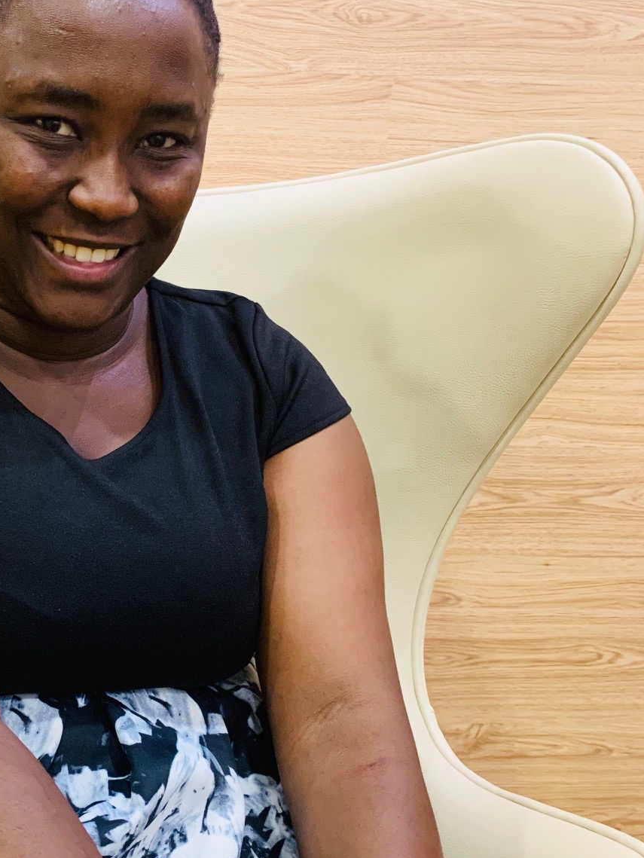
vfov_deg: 41.2
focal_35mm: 46
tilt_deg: -13.1
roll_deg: -3.4
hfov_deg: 30.3
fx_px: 1140
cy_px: 481
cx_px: 81
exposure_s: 1/53
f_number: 1.8
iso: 400
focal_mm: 4.25
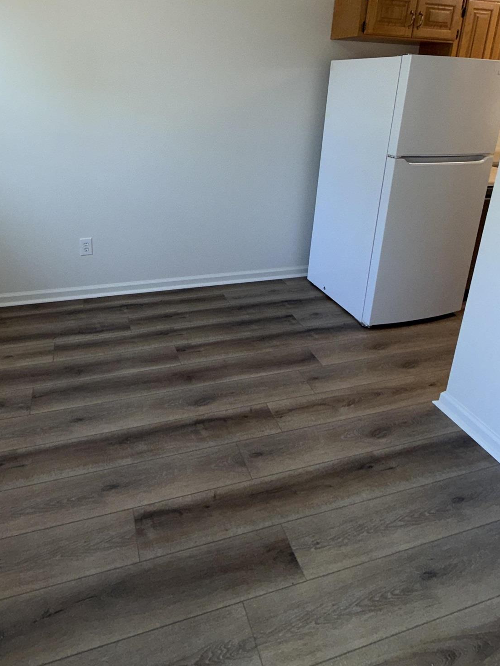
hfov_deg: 60.5
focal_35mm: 22
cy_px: 194
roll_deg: -2.3
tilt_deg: -15.2
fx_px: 424
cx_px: 195
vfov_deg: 72.8
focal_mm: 2.22
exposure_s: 1/120
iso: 50
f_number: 2.2
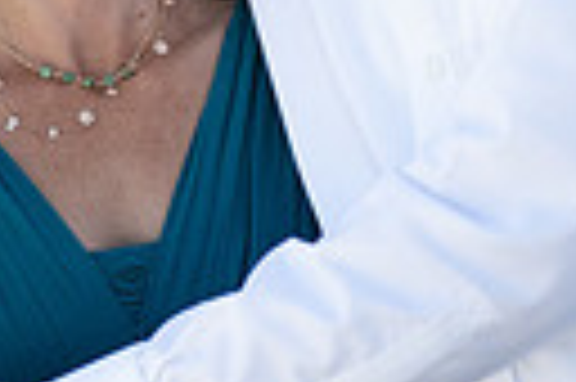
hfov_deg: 8.6
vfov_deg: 5.7
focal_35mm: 238
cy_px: -301
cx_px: 72
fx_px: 3803
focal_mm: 50
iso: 200
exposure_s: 1/1600
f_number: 2.2
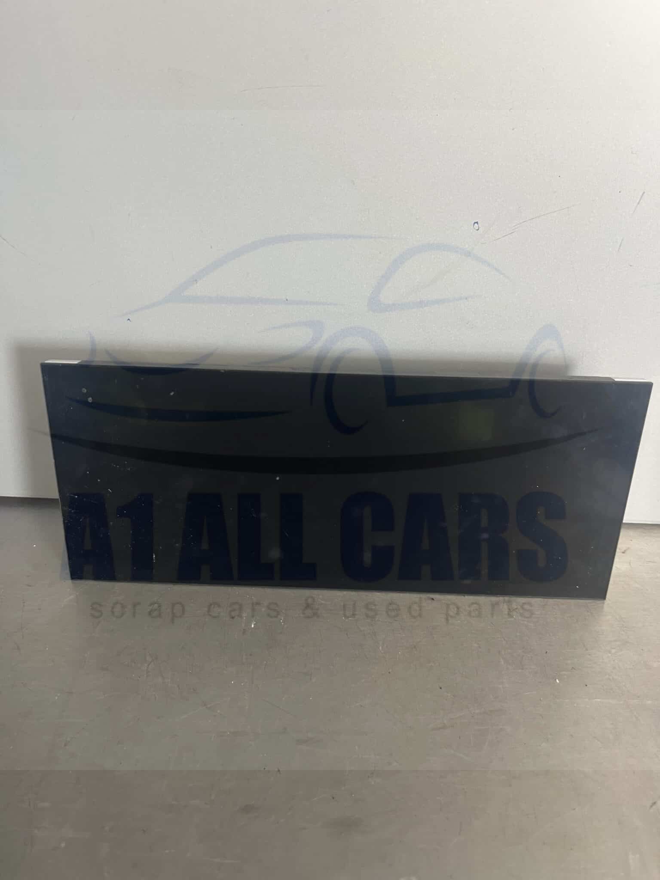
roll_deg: -2.7
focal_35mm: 26
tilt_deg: -36.0
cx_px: 330
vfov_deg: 67.3
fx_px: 661
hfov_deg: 53.1
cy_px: 440
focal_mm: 5.1
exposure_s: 1/70
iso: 125
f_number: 1.6
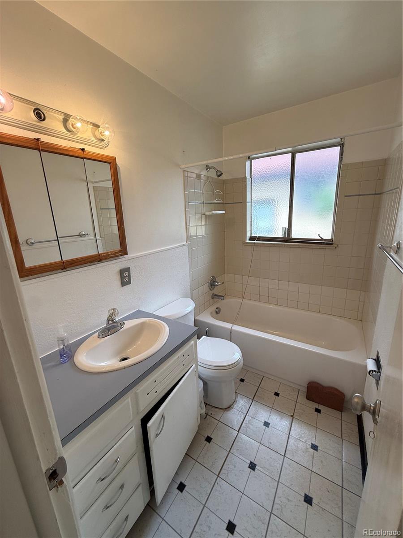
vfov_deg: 102.1
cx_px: 202
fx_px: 217
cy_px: 269
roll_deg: +2.1
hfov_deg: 85.7
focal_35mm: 14
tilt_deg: -12.8
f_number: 2.2
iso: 50
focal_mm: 2.22
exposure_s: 1/140
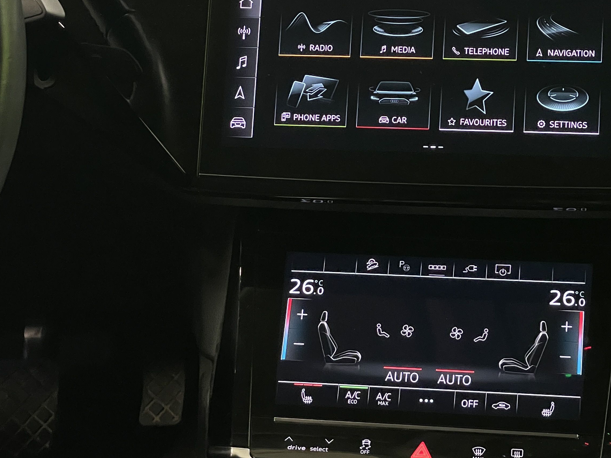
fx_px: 1624
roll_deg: +1.3
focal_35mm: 92
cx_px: 402
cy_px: 214
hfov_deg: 21.2
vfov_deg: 16.1
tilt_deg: -24.6
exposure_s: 1/50
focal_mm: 6
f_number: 2
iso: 640
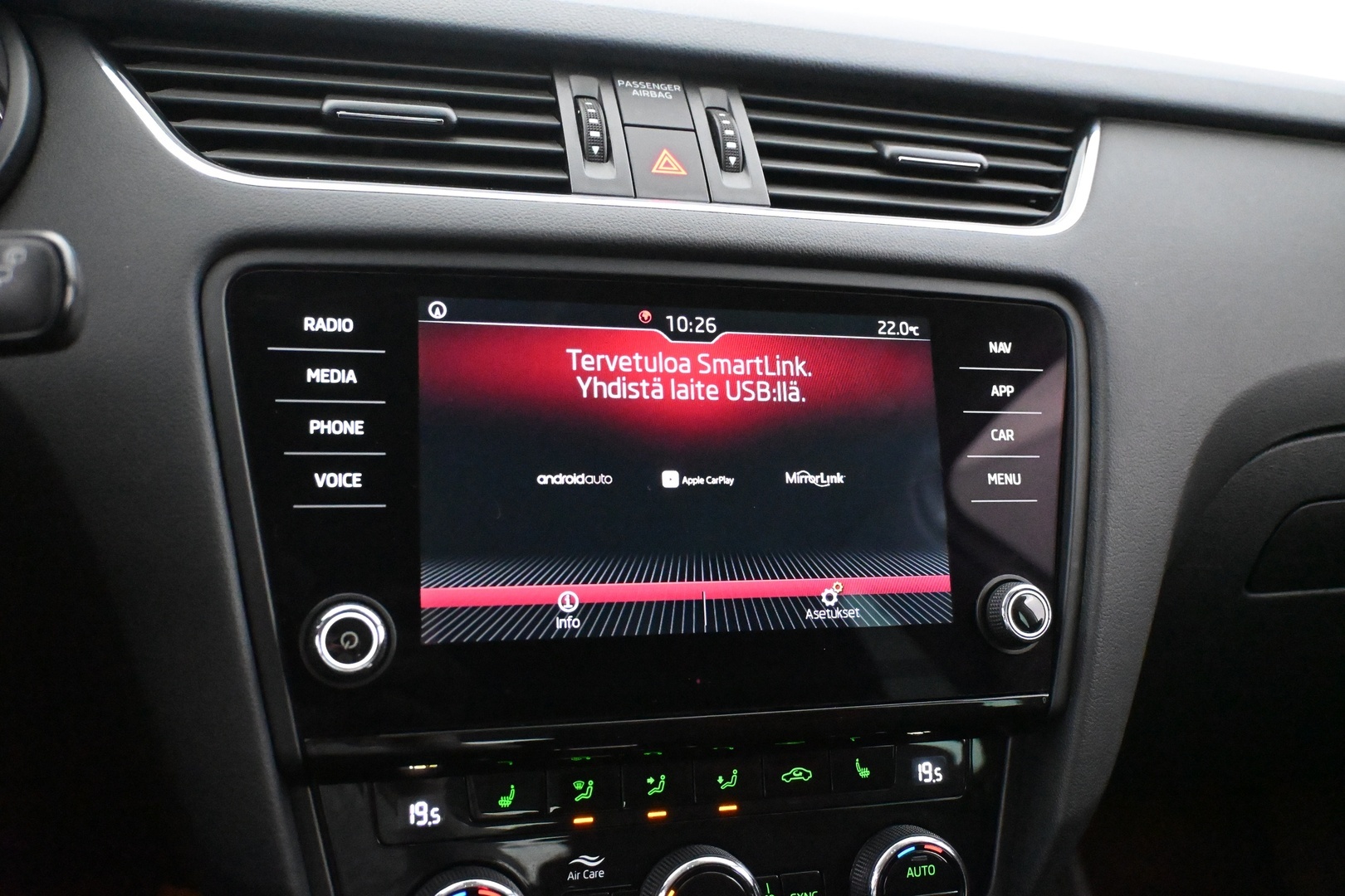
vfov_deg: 40.0
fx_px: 1233
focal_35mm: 33
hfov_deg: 57.2
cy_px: 448
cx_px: 672
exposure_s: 1/60
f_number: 4
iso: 12800
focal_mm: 22
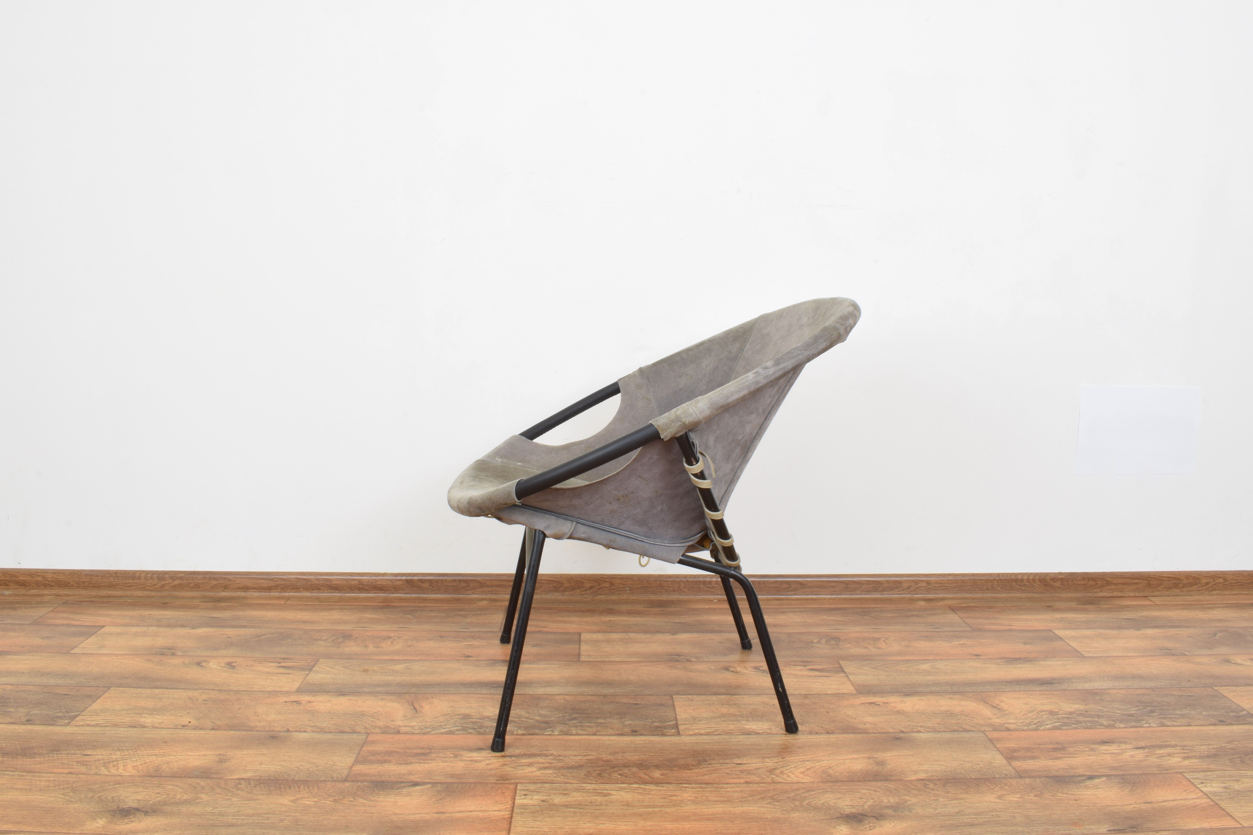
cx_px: 626
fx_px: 1044
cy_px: 418
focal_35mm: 30
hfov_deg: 61.9
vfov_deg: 43.6
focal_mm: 20
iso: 100
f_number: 22
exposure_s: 5
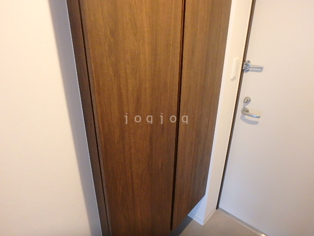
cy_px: 118
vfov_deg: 63.4
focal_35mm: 21
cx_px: 157
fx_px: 190
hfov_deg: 79.0
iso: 800
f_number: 3.5
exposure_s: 1/20
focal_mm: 3.7
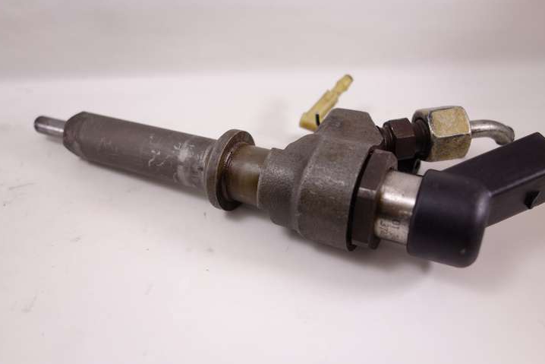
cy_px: 180
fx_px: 485
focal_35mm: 32
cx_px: 290
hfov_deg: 58.7
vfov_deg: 41.1
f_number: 2.2
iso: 125
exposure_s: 1/100
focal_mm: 10.4
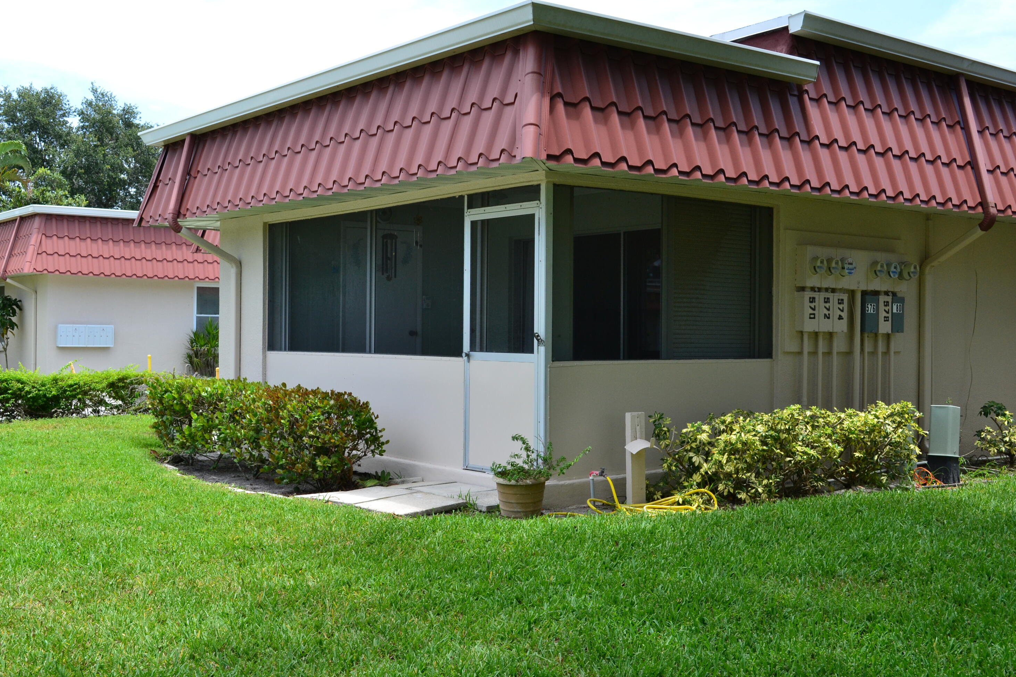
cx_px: 513
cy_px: 333
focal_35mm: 40
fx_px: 1129
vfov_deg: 33.4
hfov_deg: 48.5
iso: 400
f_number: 10
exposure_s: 1/320
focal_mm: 26
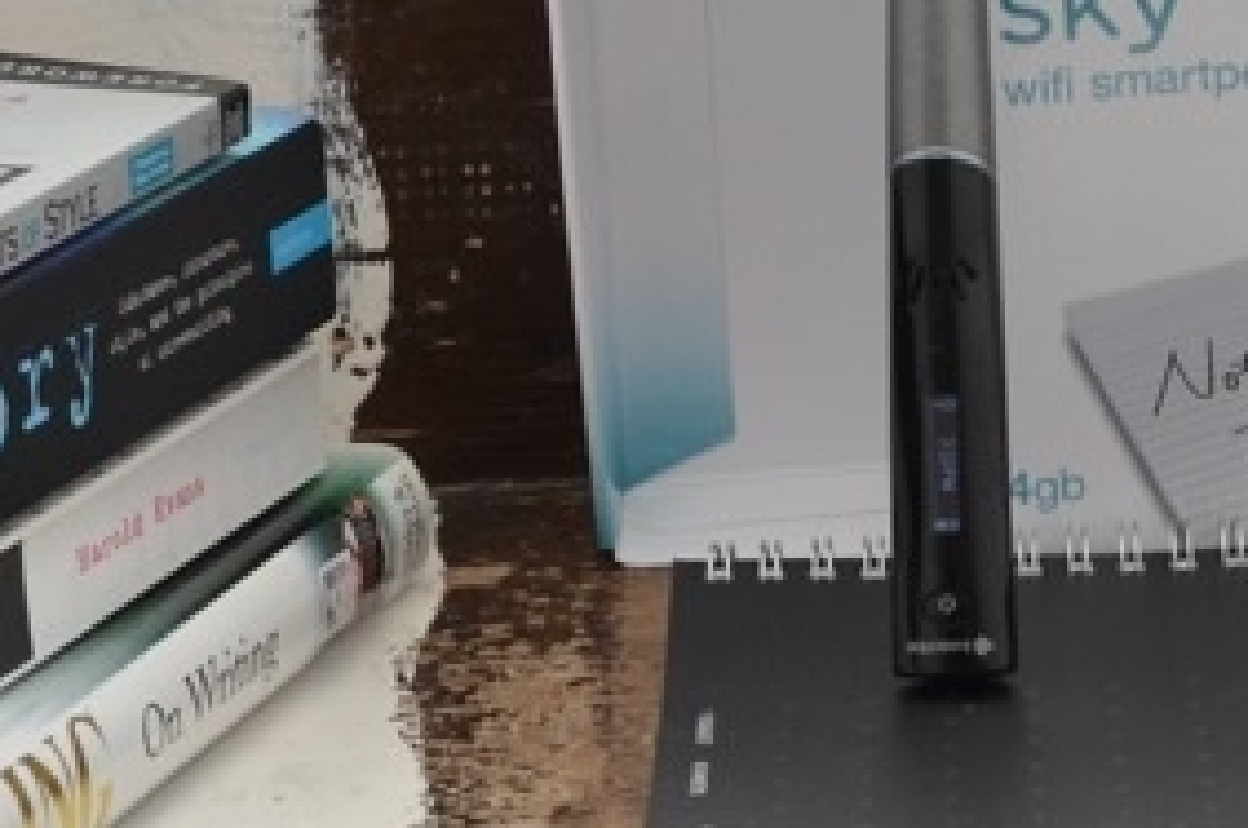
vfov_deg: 7.6
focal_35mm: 179
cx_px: 1341
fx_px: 6195
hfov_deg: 11.4
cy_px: 93
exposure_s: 1/25
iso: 800
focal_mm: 42
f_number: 7.1
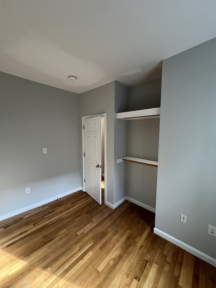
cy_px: 144
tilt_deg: -6.0
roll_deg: -0.9
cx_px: 108
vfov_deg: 106.2
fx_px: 108
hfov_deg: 89.9
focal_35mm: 13
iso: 200
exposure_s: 1/120
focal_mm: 1.57
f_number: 1.8
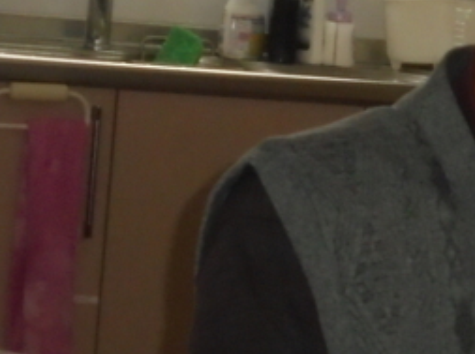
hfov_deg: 8.5
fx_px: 3110
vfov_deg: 6.5
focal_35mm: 227
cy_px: 142
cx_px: 753
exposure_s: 1/60
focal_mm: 10.1
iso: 400
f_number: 5.2
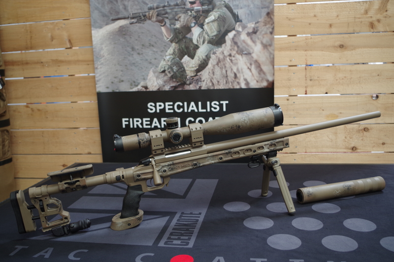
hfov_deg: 60.3
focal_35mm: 31
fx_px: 339
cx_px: 197
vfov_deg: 42.3
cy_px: 131
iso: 400
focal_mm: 21.25
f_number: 4
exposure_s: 1/50
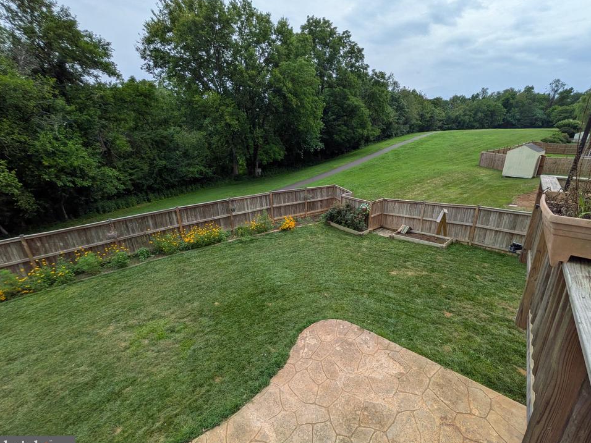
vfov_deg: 81.7
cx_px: 315
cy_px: 224
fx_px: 256
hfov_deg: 98.0
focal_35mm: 15
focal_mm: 1.83
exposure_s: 1/2137
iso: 51
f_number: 2.2
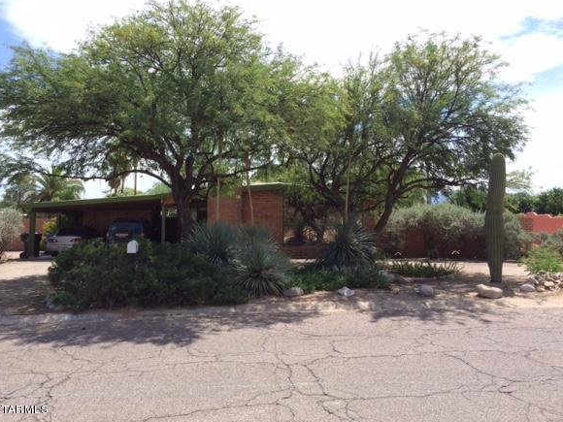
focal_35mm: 32
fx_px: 520
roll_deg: +0.2
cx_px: 268
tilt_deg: +3.0
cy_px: 196
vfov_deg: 44.1
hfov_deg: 56.8
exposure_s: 1/1414
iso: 32
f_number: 2.2
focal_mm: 4.15
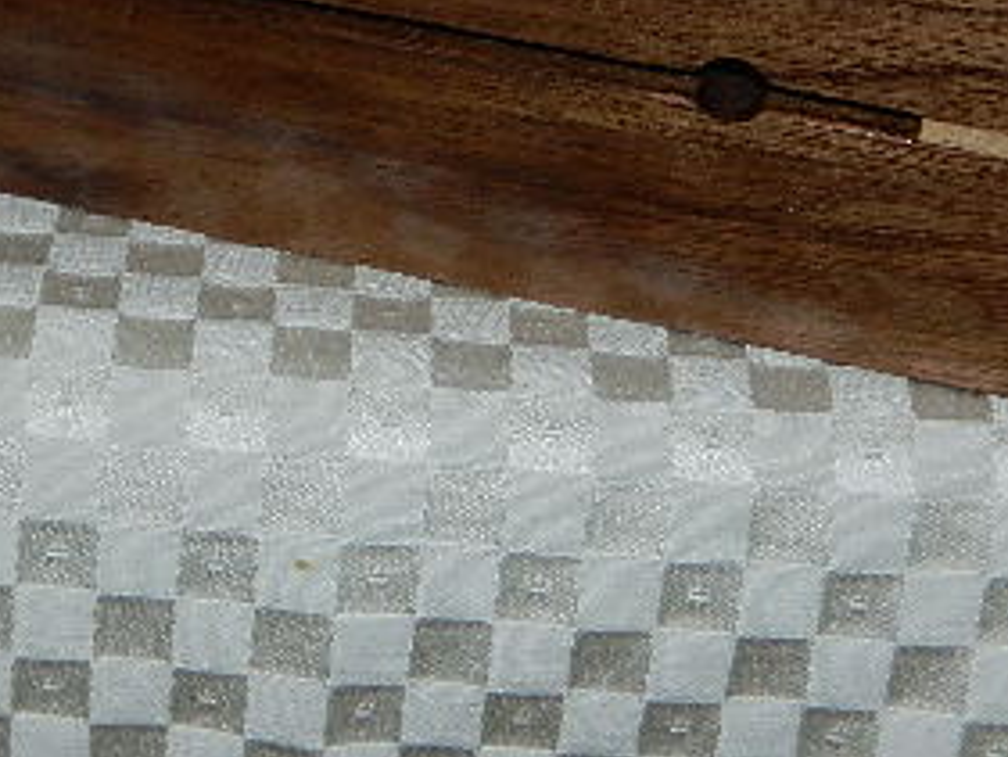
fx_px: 3117
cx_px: 262
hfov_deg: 18.3
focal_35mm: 107
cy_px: -100
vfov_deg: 13.5
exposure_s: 1/50
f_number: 3.6
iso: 200
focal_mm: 8.4
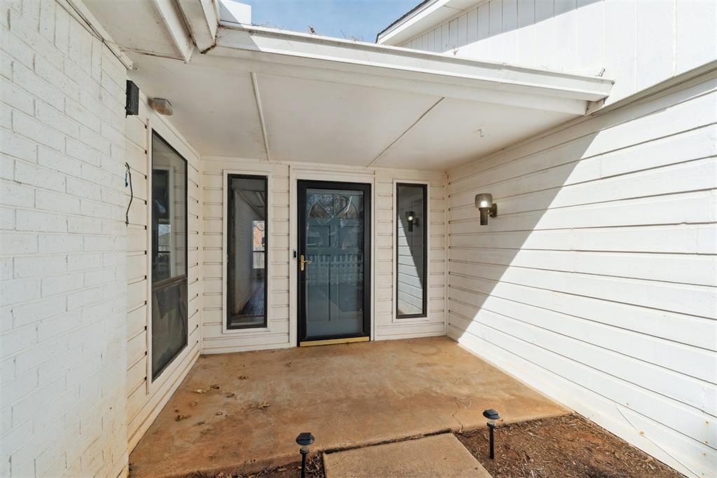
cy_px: 239
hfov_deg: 100.4
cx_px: 358
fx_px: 299
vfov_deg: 77.3
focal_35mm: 15
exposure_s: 1/500
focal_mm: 10
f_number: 9
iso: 100
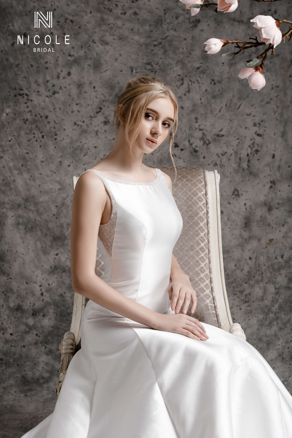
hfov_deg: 16.1
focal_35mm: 85
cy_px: 219
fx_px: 1033
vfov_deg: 23.9
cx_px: 146
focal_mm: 85
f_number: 7.1
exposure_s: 1/160
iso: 125
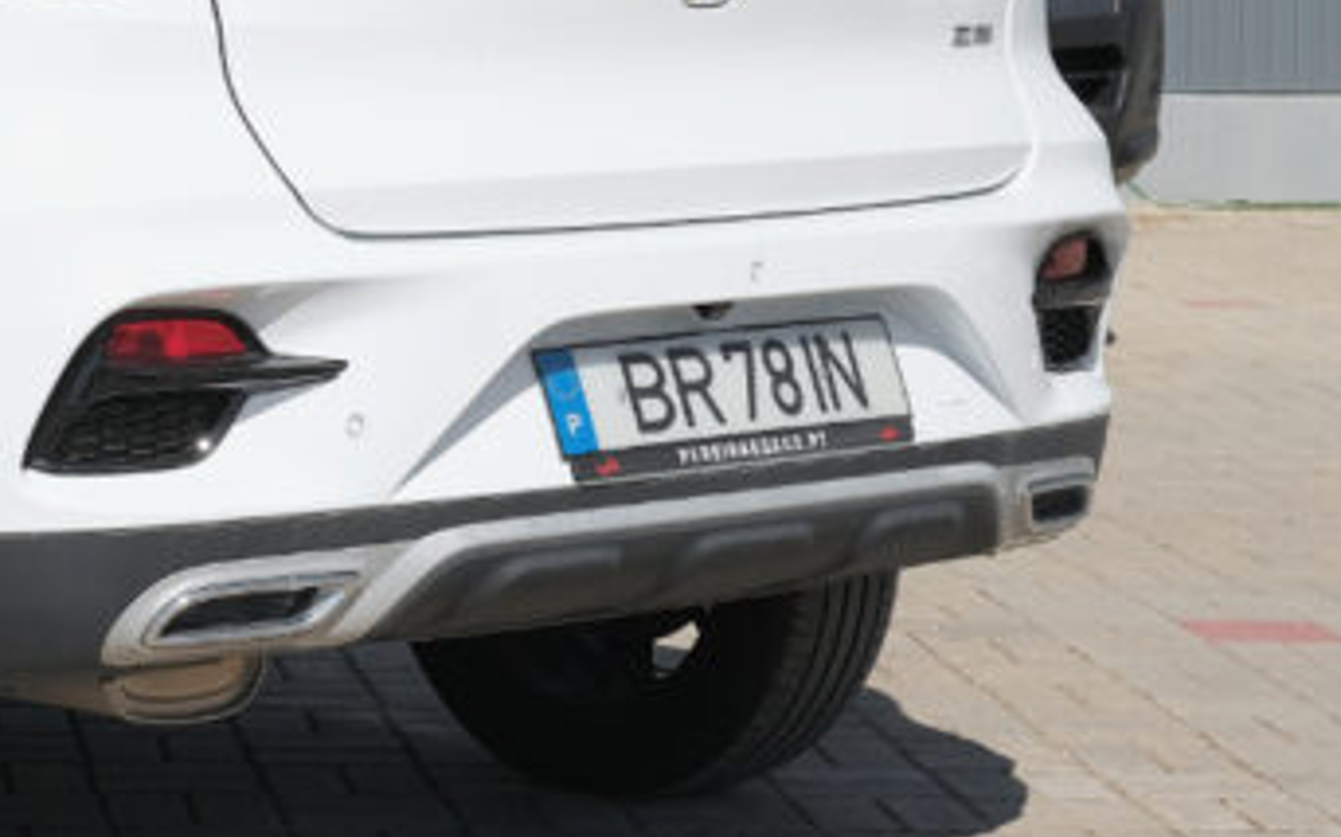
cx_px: -344
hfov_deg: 13.8
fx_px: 5333
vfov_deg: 8.9
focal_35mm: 146
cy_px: 96
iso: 160
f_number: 9
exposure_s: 1/400
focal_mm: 32.3
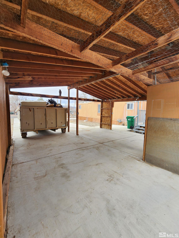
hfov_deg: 89.9
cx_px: 90
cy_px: 119
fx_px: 90
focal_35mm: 13
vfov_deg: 106.2
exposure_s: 1/235
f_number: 2.2
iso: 50
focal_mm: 2.2
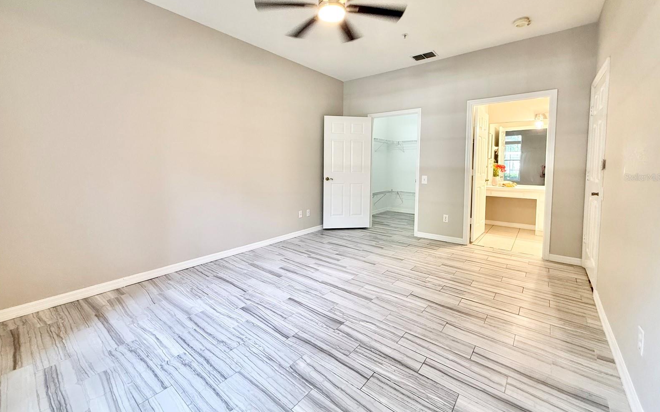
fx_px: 270
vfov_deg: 74.4
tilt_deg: -2.8
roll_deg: -0.4
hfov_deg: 101.5
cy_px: 177
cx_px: 330
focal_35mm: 15
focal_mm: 2.22
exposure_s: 1/60
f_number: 2.2
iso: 200
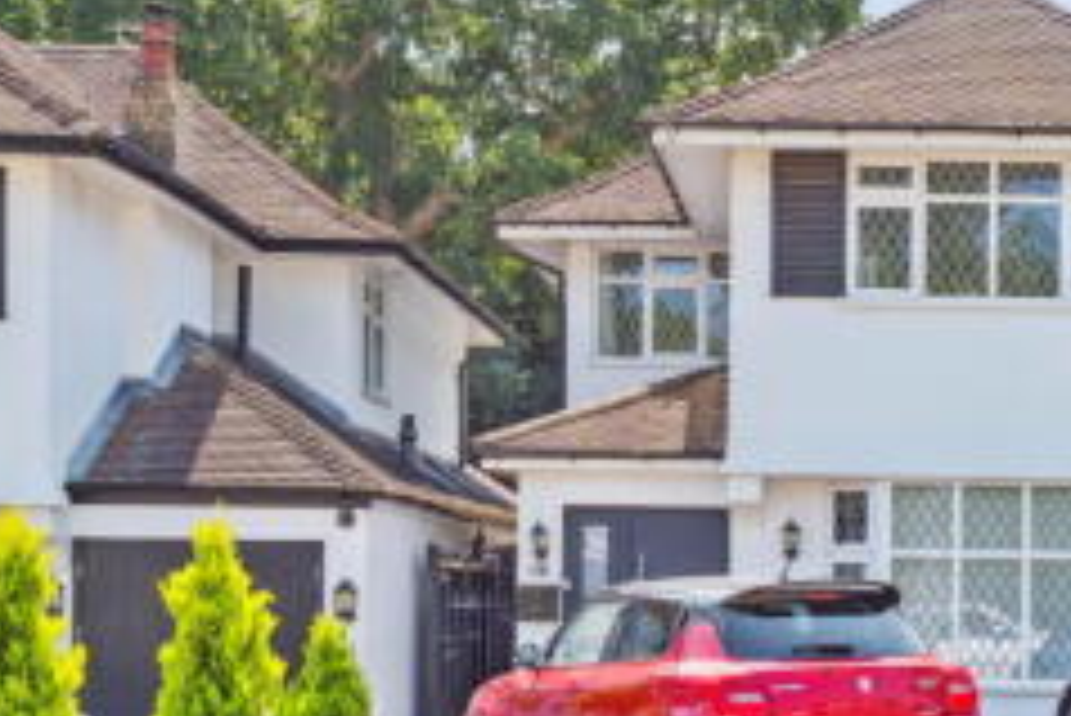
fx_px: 2084
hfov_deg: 27.9
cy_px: 547
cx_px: 927
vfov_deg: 19.3
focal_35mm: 70
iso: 640
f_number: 5.6
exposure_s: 1/800
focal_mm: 35
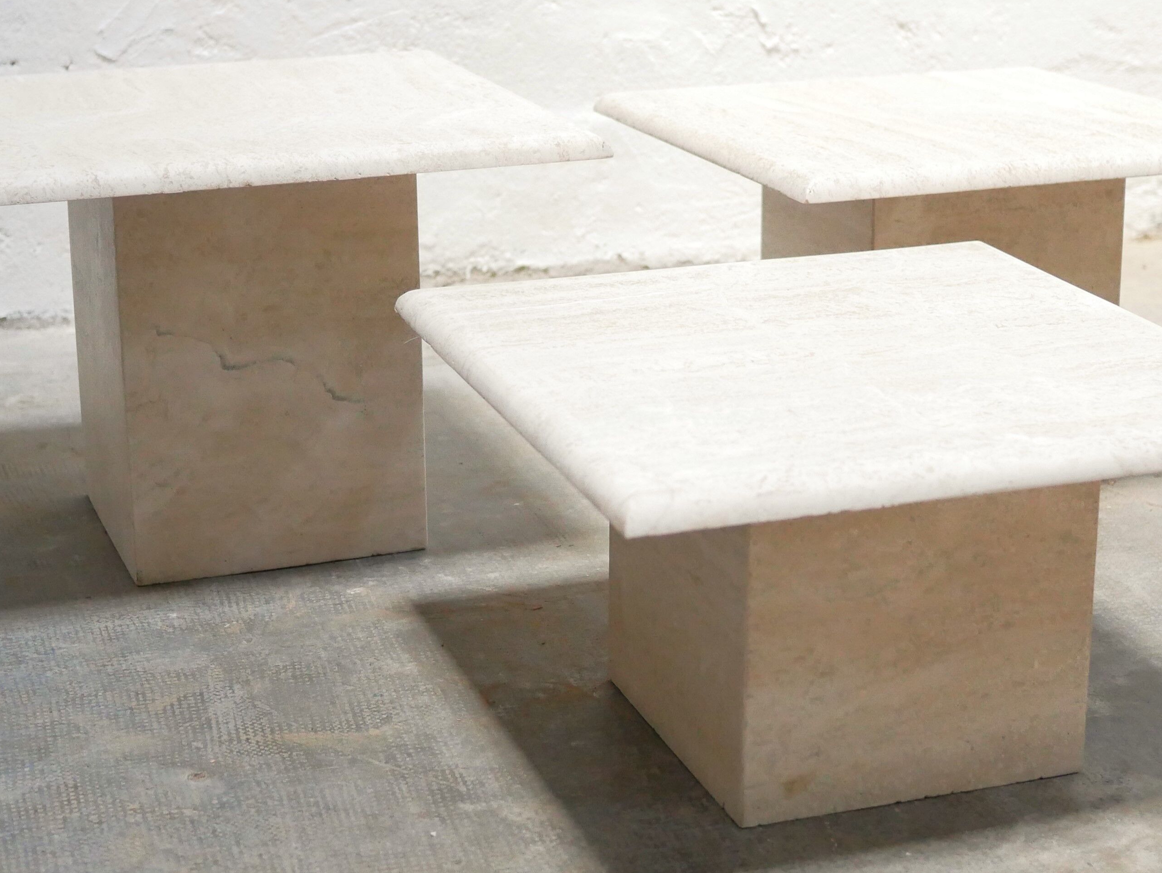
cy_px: 313
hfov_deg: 27.0
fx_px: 2418
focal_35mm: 72
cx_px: 534
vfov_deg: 20.4
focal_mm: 20
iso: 1600
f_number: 1.7
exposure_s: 1/60
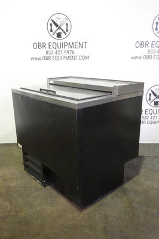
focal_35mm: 30
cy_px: 120
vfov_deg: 62.0
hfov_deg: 43.5
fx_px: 199
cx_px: 80
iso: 3200
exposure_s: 1/20
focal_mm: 11.29
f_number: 9
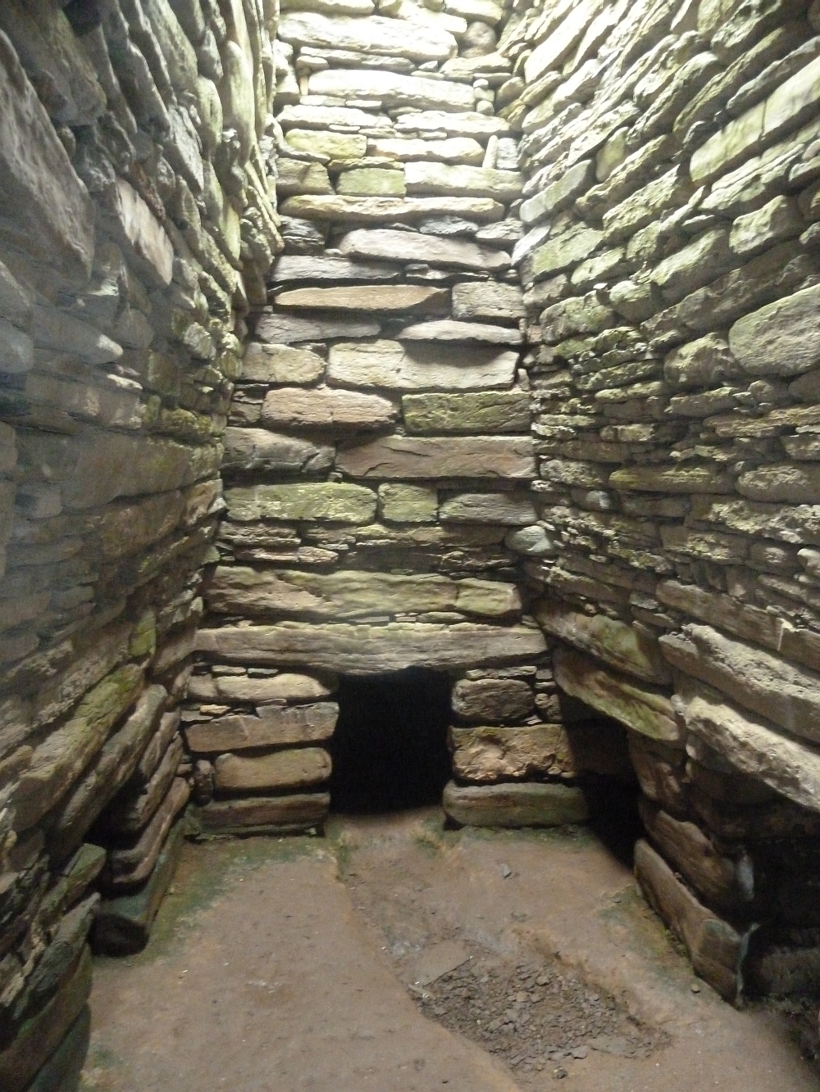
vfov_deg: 69.4
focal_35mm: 25
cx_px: 410
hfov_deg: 54.9
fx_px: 789
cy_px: 546
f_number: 3.3
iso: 800
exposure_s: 1/5
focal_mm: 4.1
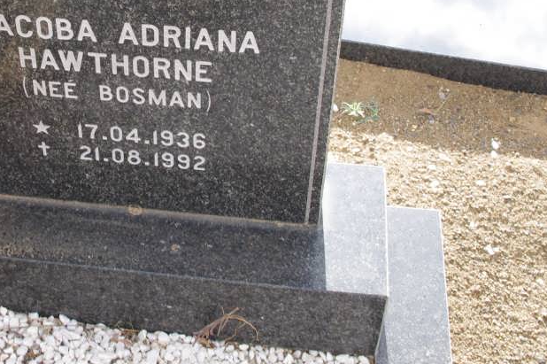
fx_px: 1002
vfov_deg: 20.2
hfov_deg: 29.9
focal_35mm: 66
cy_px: 51
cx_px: 118
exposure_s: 1/125
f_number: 11
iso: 800
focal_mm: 23.13
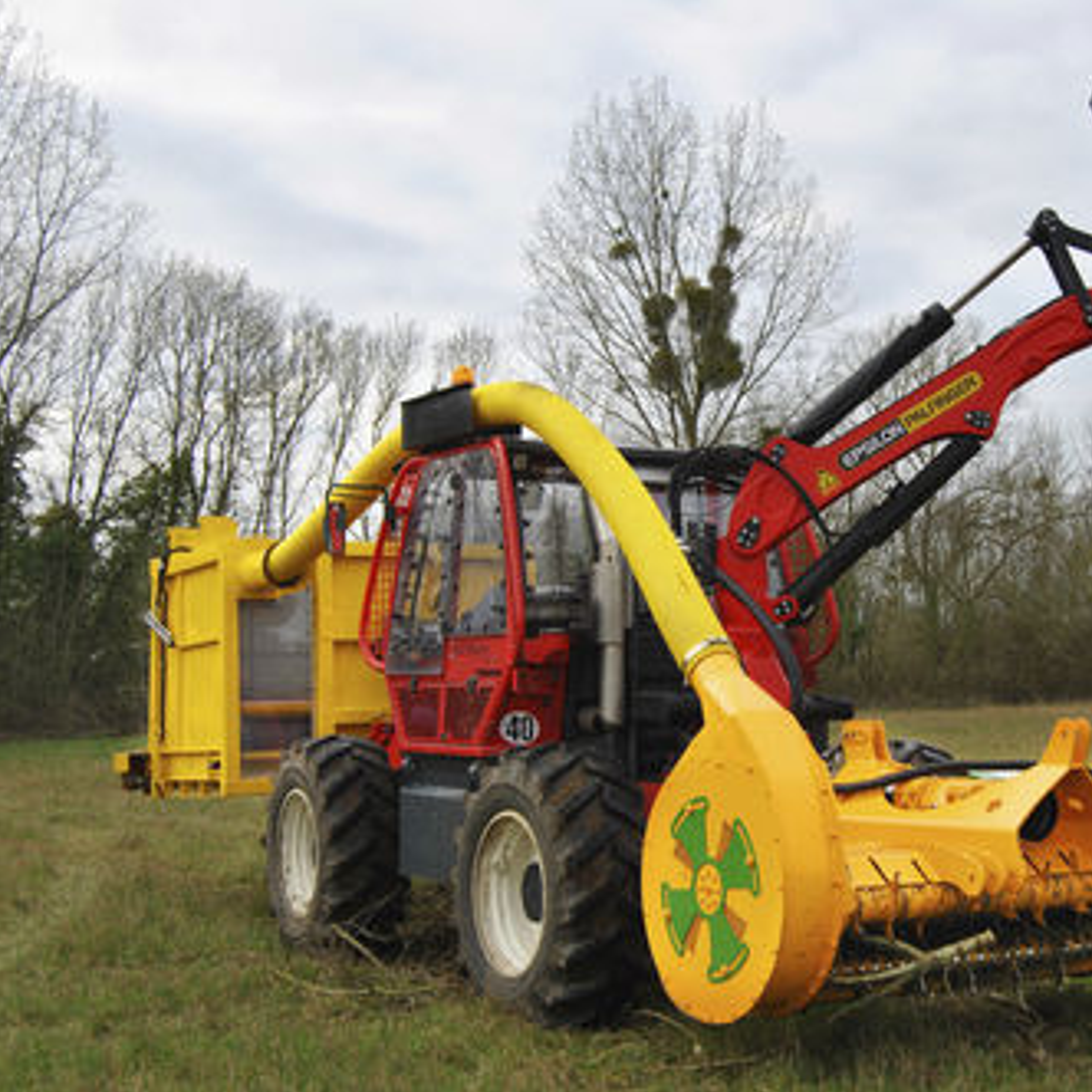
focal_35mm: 50
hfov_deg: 33.4
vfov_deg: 34.0
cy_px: 546
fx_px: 1785
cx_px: 812
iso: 100
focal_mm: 26
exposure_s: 1/160
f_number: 6.3
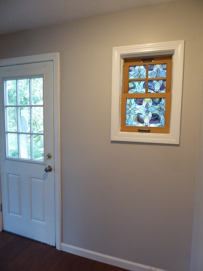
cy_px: 136
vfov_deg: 69.4
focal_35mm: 25
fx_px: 195
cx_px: 102
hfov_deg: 54.9
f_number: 3.3
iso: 400
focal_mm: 4.3
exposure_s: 1/50
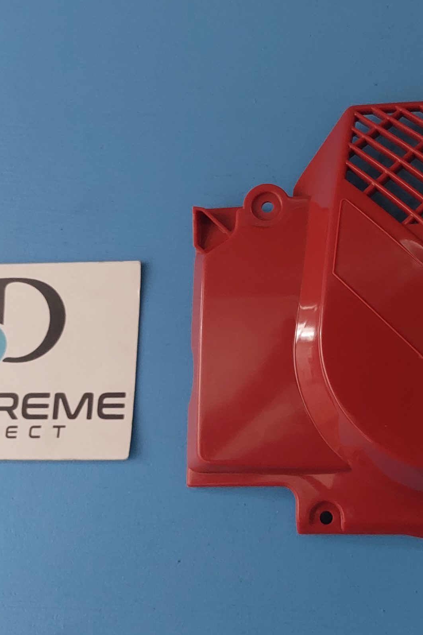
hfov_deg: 32.2
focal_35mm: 40
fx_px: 705
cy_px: 302
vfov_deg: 48.4
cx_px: 359
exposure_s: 1/25
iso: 640
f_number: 1.8
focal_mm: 5.23
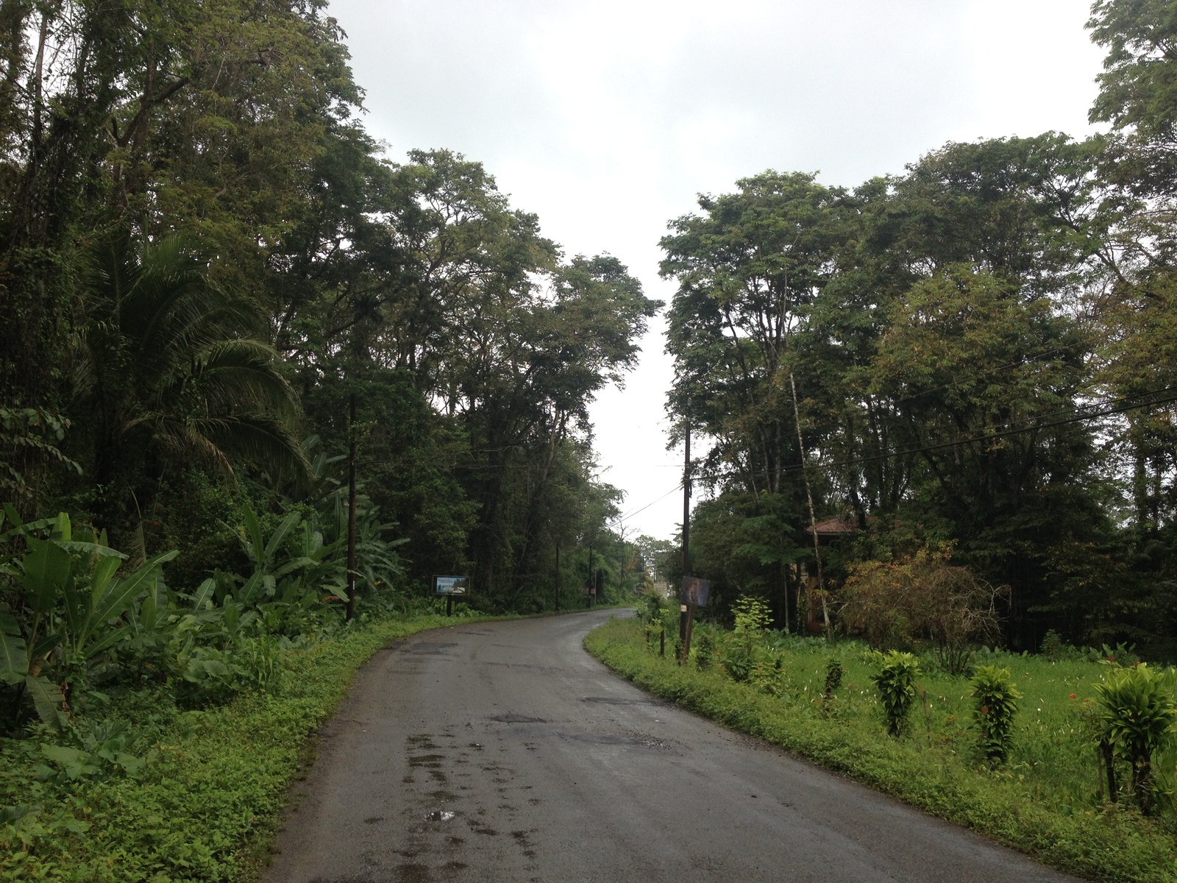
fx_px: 1190
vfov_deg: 40.7
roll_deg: -0.4
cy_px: 442
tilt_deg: +4.3
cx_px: 588
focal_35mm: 35
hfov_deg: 52.6
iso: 50
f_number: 2.4
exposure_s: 1/270
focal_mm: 4.28
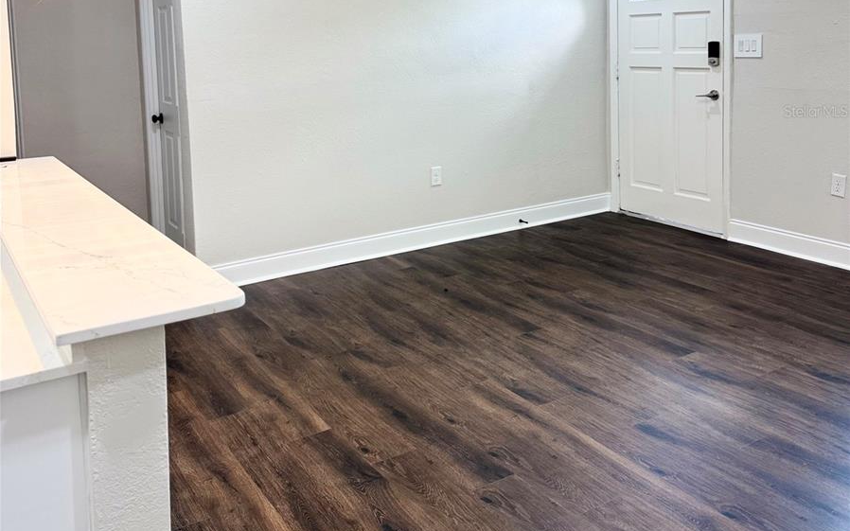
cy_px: 111
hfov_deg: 56.7
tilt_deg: -4.3
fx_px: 788
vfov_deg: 36.1
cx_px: 425
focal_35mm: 34
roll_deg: +1.8
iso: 125
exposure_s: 1/120
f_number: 1.78
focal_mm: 6.76
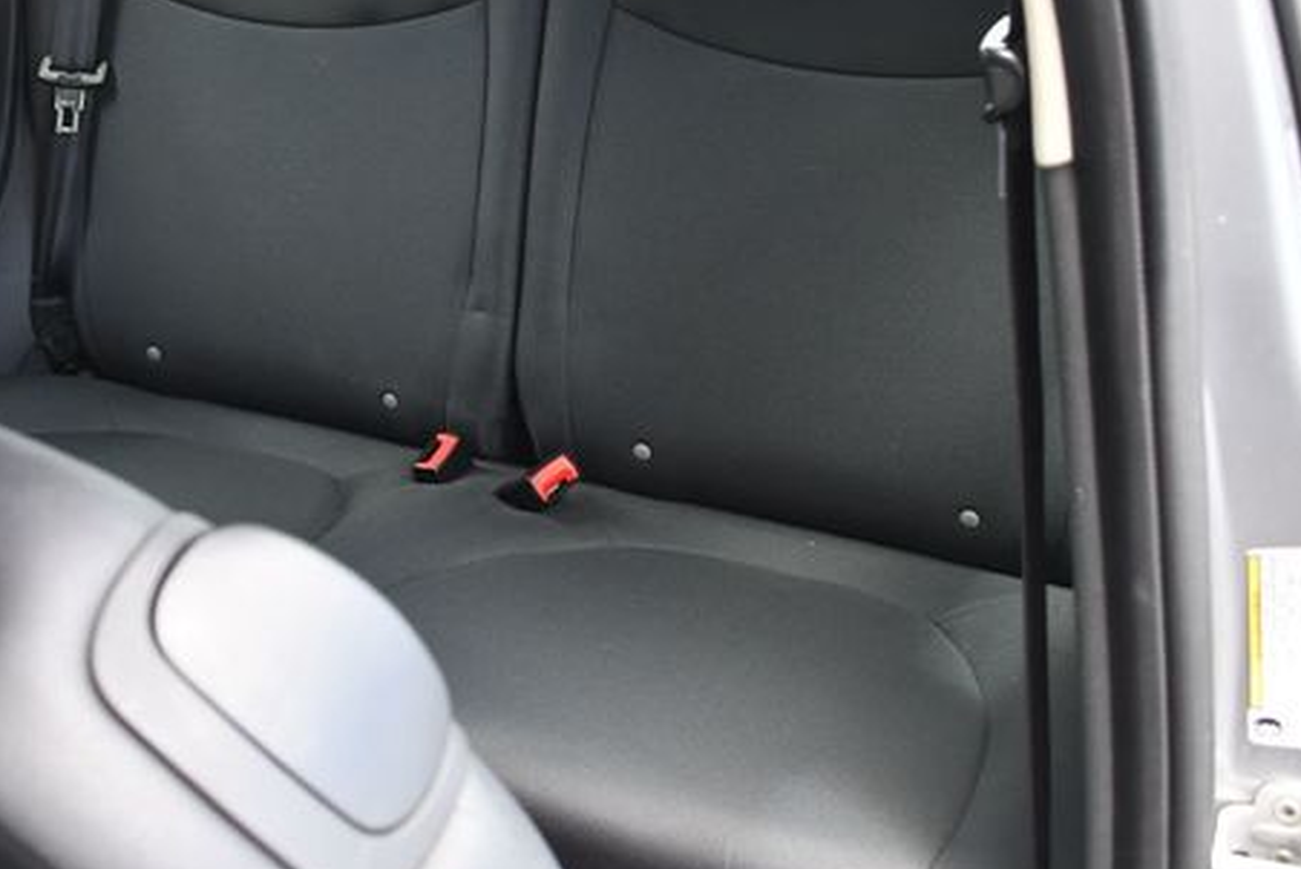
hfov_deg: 38.3
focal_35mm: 51
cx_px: 400
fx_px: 1844
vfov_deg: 26.4
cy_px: 279
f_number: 3.5
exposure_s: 1/250
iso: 500
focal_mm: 18
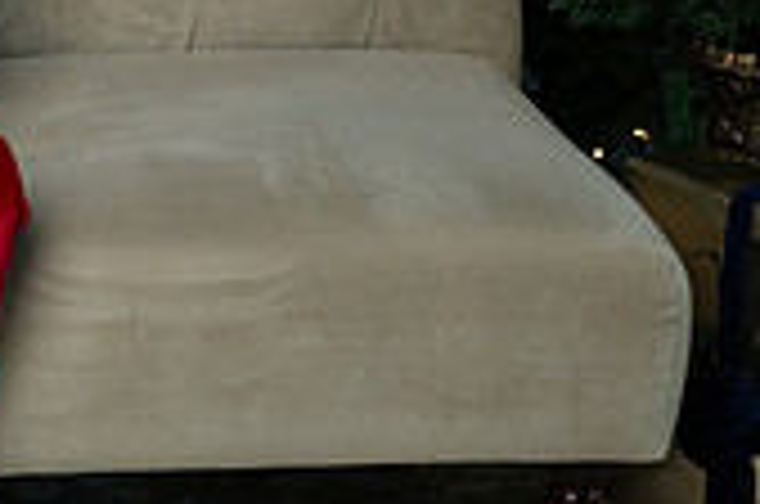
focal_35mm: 148
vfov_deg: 9.1
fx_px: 3119
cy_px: -83
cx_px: -274
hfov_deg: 13.3
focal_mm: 43
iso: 400
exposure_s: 1/60
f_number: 7.1
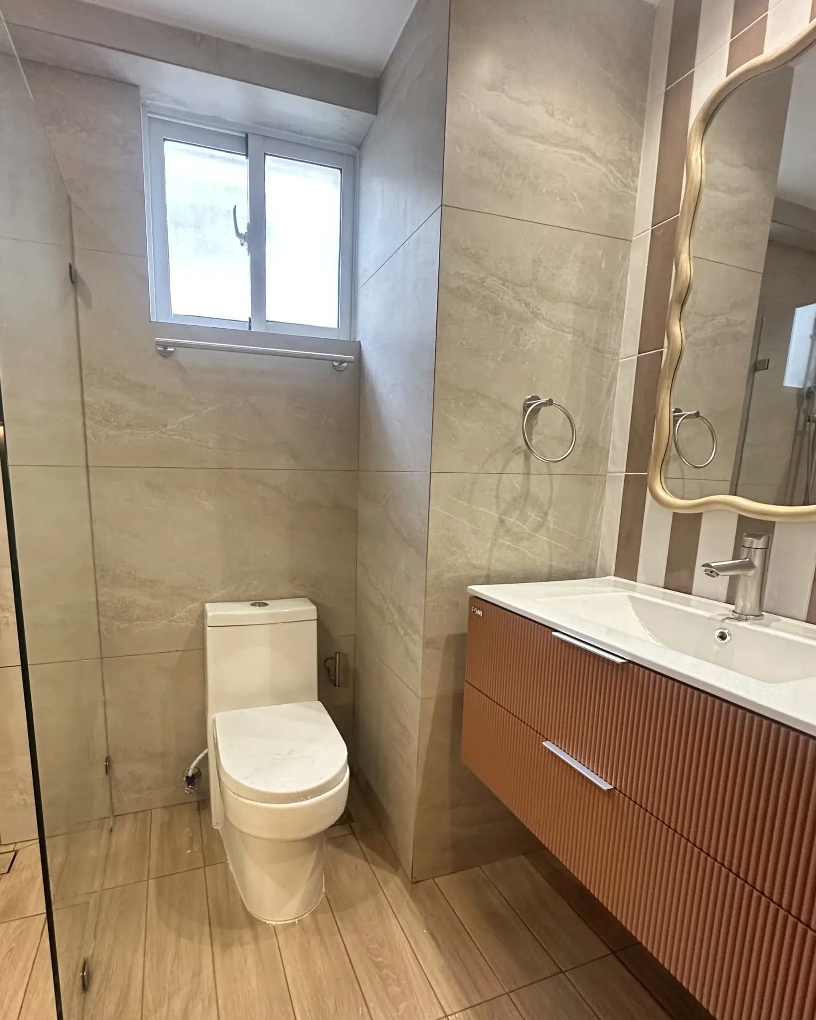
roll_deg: -1.7
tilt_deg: -8.6
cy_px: 558
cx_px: 347
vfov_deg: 89.4
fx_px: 513
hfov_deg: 76.5
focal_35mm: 17
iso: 500
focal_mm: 2.22
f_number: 2.2
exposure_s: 1/60
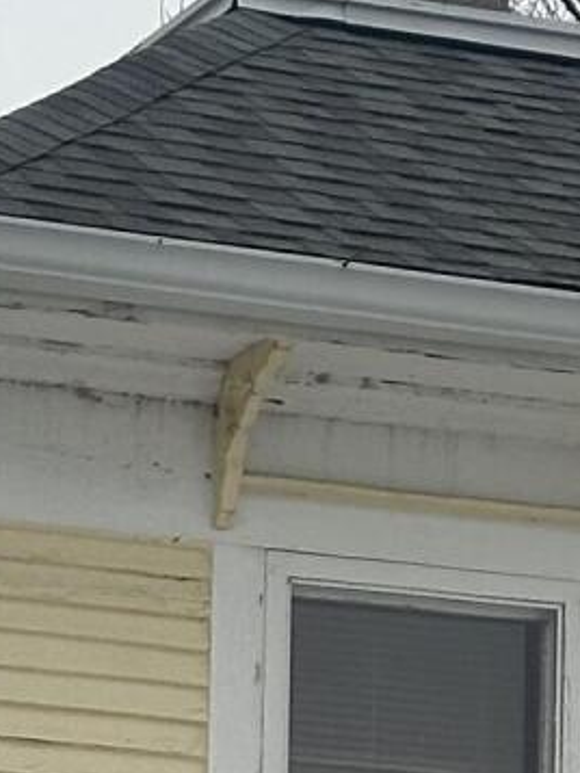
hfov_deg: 5.4
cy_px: 1882
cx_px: -792
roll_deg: -1.4
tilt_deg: +4.2
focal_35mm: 269
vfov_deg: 6.9
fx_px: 6006
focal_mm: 6.86
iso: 64
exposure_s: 1/2890
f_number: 1.78
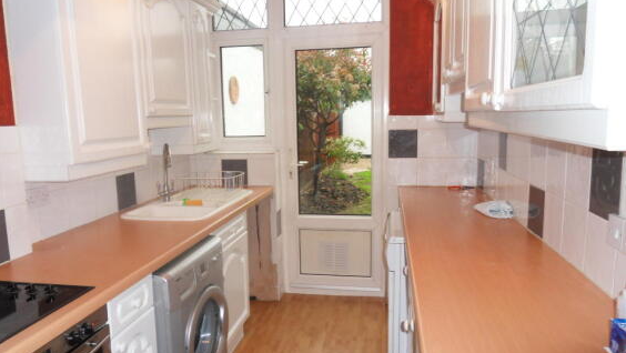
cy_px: 184
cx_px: 304
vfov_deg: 43.0
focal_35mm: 27
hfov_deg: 69.8
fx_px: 448
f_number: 3.3
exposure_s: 1/45
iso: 100
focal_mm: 4.2
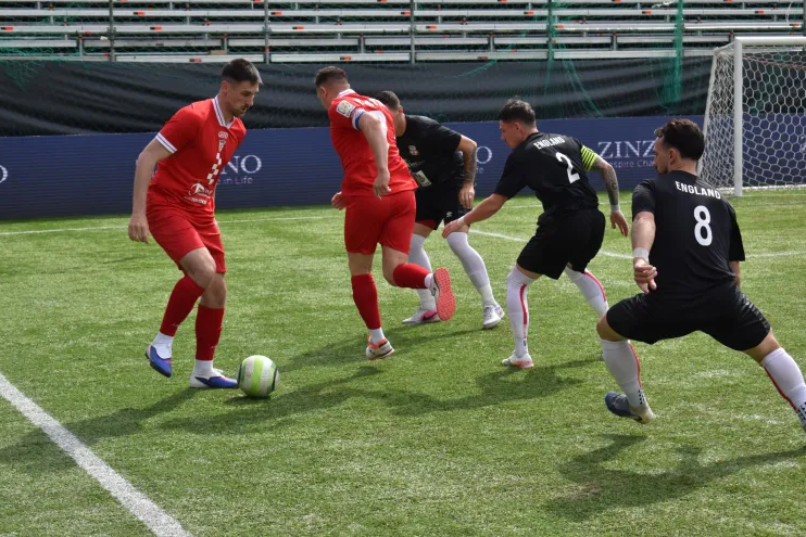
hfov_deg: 24.0
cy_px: 263
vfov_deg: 16.2
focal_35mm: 85
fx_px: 1892
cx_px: 399
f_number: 5.6
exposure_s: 1/2000
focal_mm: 55
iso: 560
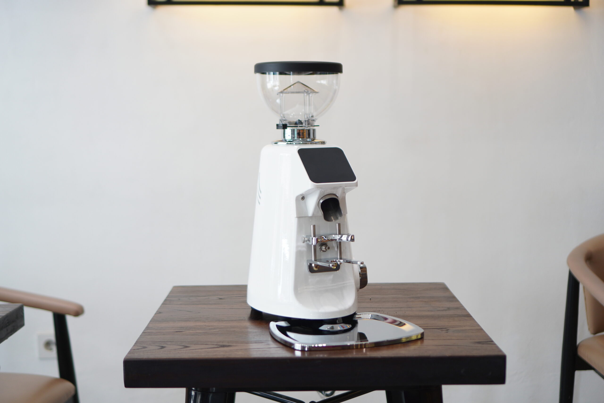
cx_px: 302
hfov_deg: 37.8
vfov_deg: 25.8
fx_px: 881
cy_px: 202
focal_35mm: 52
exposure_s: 1/100
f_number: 1.8
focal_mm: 35
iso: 200
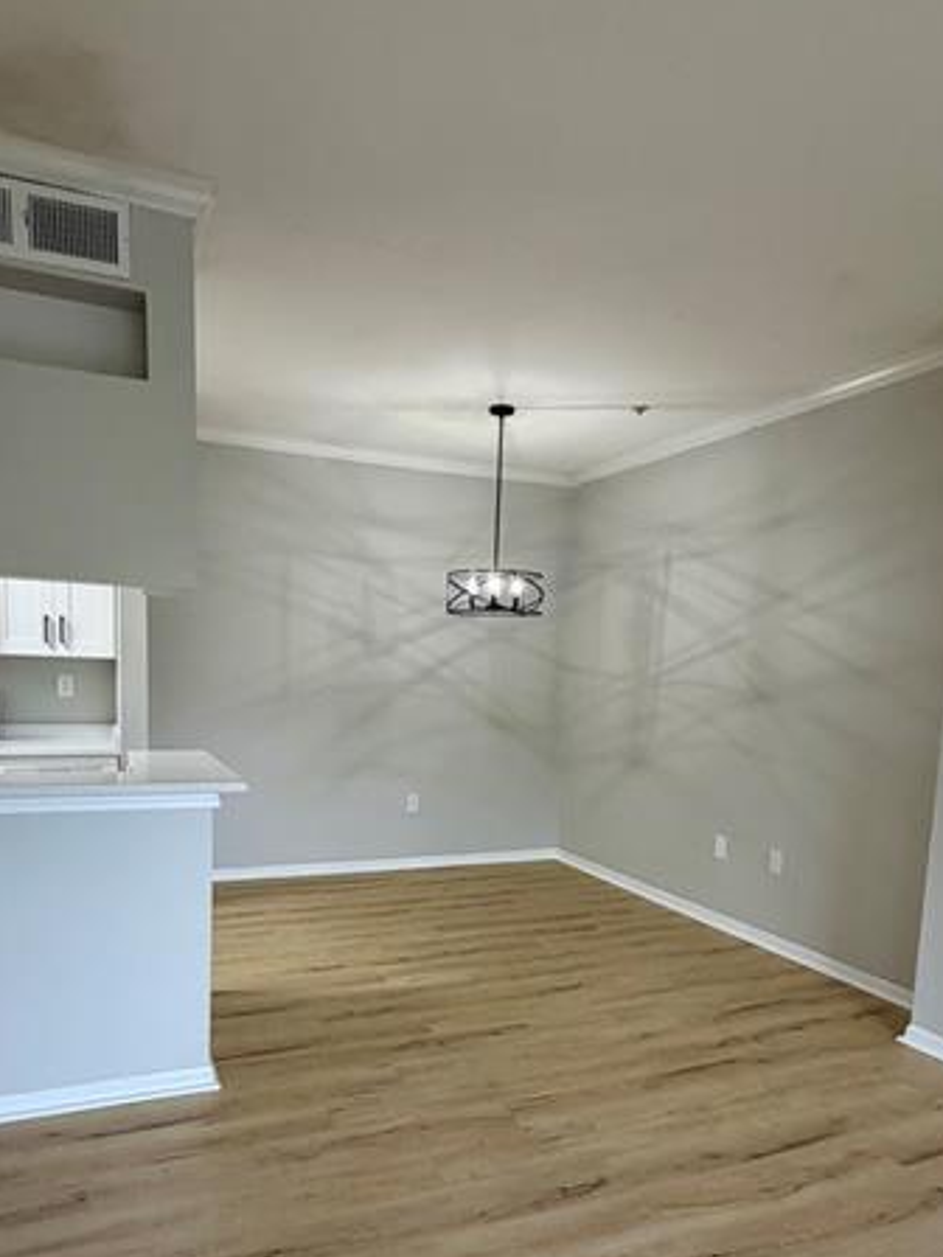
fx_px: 872
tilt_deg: -7.1
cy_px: 774
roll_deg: -2.1
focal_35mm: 24
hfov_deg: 56.8
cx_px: 443
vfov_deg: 70.6
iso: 200
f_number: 2.2
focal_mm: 2.22
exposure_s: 1/120
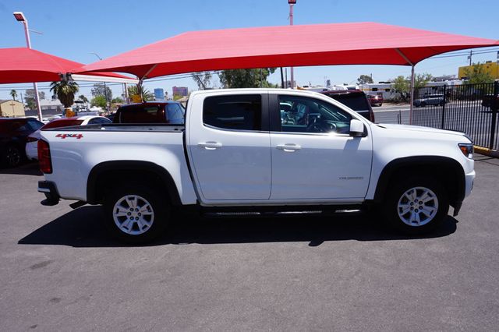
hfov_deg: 73.8
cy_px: 166
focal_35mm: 24
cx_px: 250
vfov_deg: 53.1
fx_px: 332
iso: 100
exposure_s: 1/100
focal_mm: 16
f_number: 14
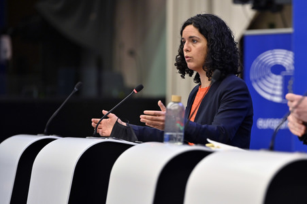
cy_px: 102
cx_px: 154
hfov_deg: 12.8
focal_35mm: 160
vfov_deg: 8.6
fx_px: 1363
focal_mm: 160
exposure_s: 1/250
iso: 1000
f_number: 2.8
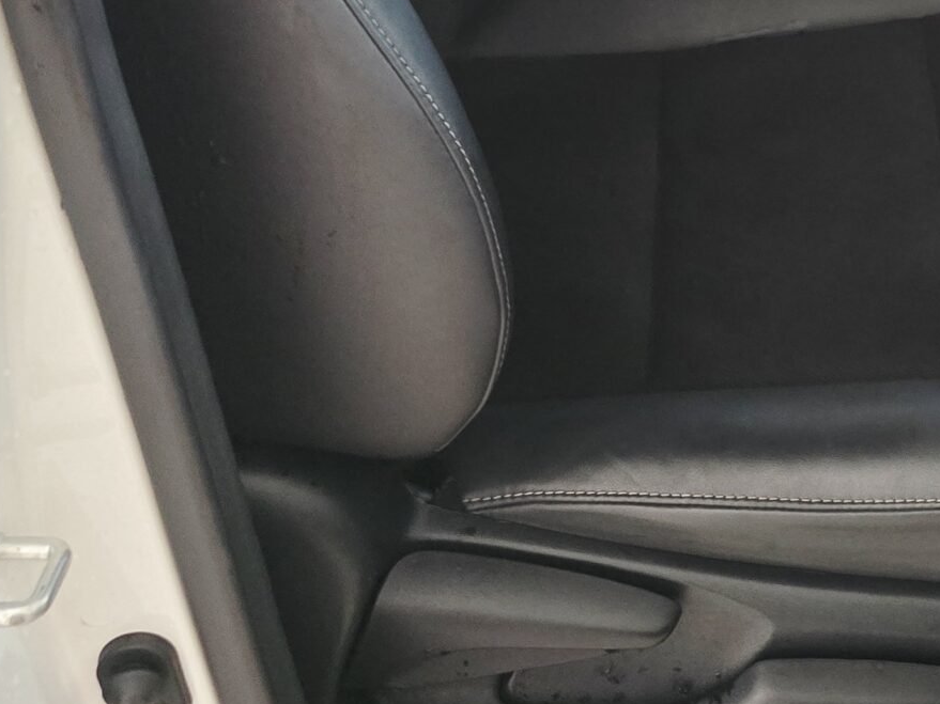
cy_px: -308
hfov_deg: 26.6
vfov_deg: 19.5
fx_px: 1819
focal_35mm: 67
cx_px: 1047
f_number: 1.7
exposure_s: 1/60
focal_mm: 6.3
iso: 1250
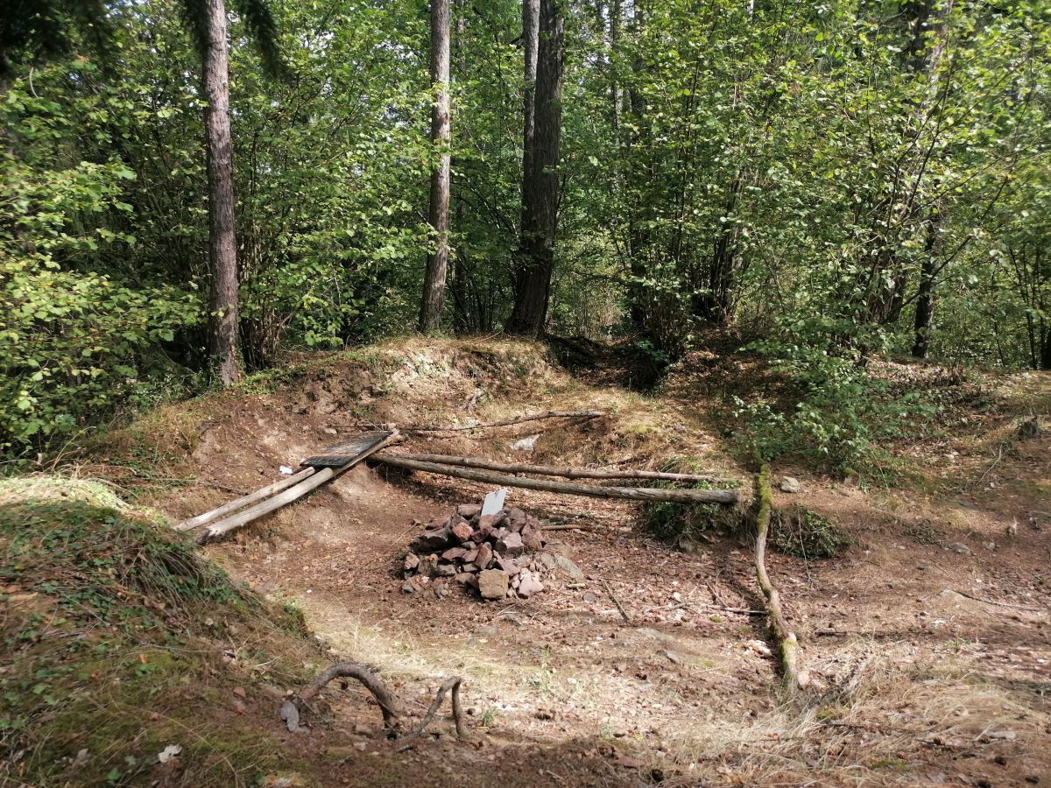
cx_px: 526
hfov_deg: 65.3
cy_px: 394
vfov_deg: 51.4
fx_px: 820
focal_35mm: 27
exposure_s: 1/310
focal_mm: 4.75
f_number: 1.8
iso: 50
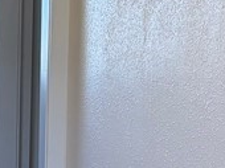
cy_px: 108
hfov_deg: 10.8
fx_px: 1019
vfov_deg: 9.4
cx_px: -302
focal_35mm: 157
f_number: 1.6
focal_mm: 5.96
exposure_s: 1/120
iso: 100
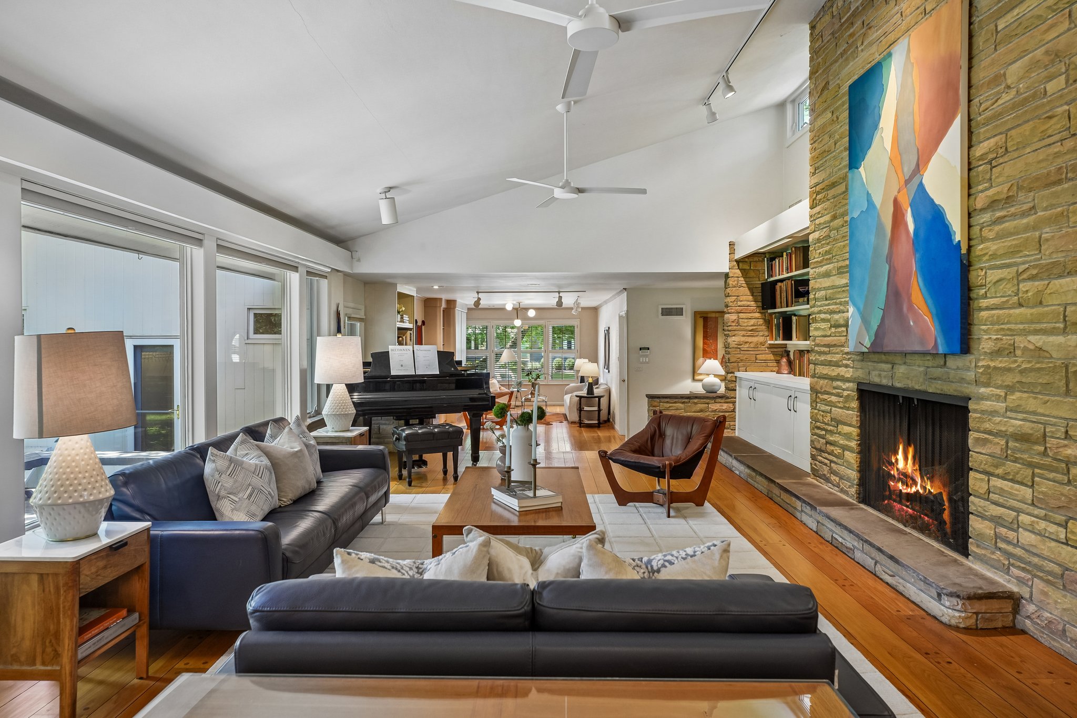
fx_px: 628
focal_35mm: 21
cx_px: 538
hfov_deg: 81.2
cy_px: 359
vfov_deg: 59.5
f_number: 8
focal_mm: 21
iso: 400
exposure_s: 1/15
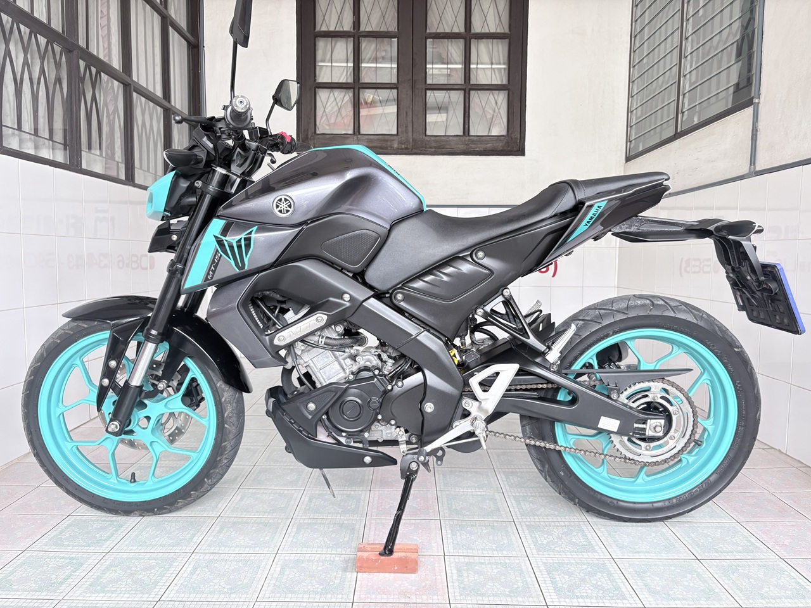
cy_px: 304
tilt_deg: -5.2
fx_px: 609
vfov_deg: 53.1
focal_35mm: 26
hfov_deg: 67.3
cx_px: 406
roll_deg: +0.0
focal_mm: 5.96
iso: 125
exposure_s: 1/64
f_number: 1.6
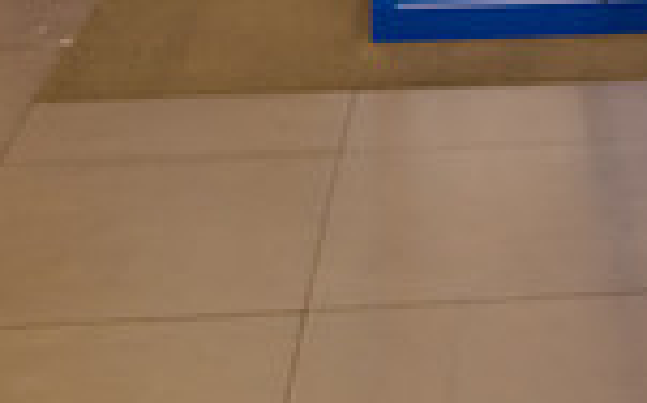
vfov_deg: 10.9
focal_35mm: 110
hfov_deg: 17.5
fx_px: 1937
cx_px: 891
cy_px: -371
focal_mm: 28
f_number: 3.2
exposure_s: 1/125
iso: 800
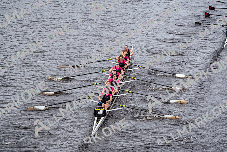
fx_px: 1261
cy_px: 76
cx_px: 114
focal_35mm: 200
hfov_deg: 10.3
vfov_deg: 6.9
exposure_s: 1/2000
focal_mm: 200
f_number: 2.8
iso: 250
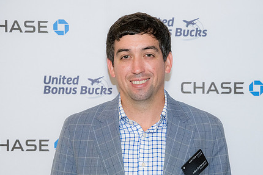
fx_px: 680
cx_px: 144
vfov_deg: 14.7
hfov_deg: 21.9
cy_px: 112
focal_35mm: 93
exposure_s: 1/125
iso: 3200
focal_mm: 69
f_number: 4
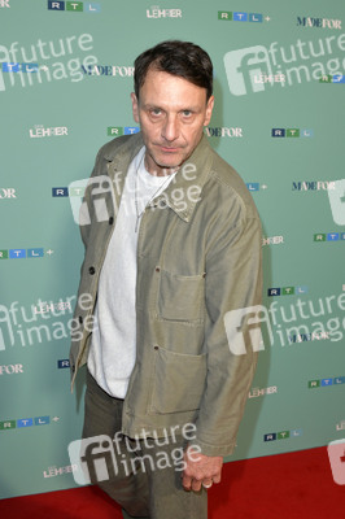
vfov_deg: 50.7
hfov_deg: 35.0
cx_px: 172
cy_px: 260
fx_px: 547
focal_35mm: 38
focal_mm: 38
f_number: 6.3
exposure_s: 1/250
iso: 1600
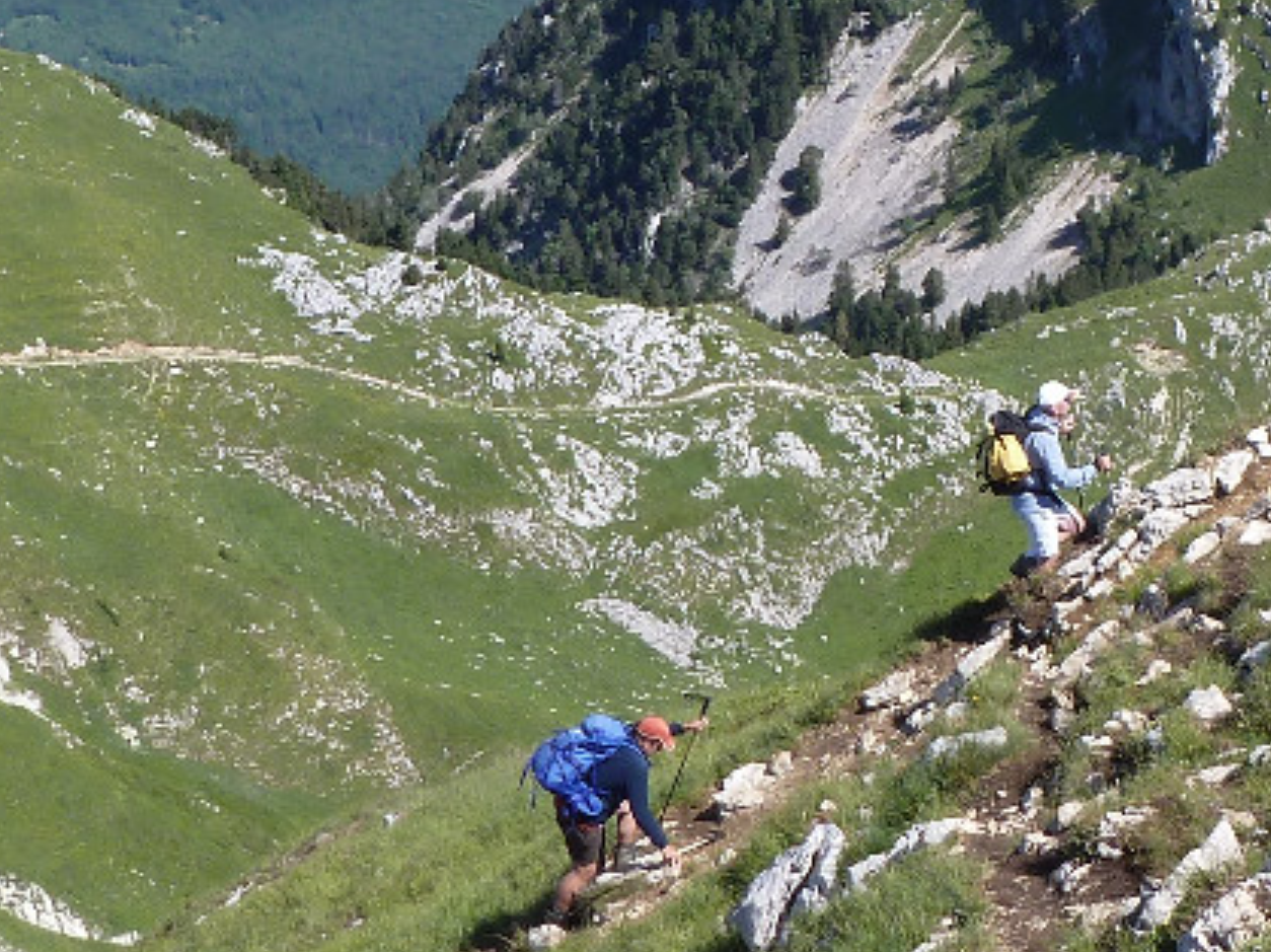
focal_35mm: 98
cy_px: 186
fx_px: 3596
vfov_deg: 15.0
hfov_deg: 19.5
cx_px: 1279
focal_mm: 5.4
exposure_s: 1/400
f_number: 4
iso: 100
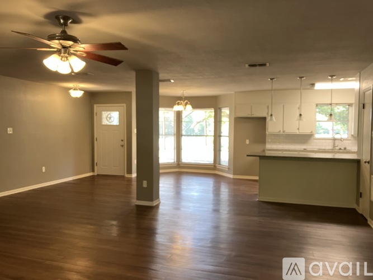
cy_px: 140
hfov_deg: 63.5
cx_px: 186
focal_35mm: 28
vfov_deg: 49.7
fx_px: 302
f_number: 1.8
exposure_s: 1/60
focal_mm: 3.99
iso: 320
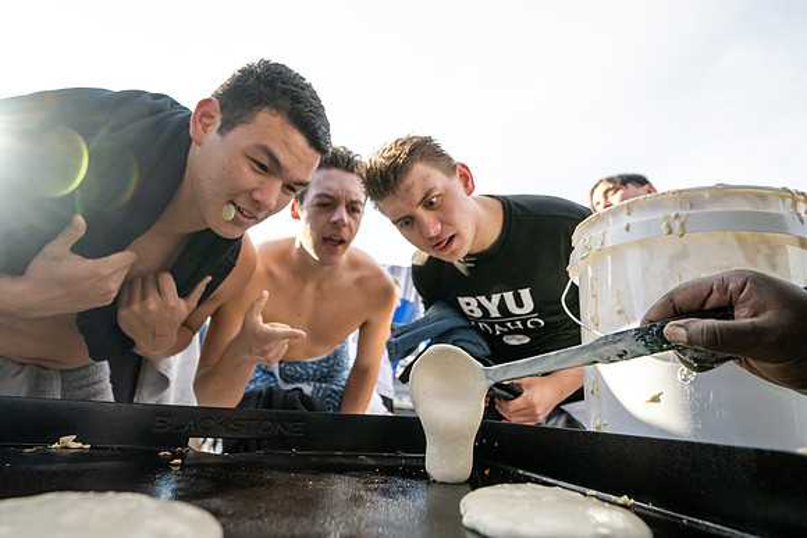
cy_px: 269
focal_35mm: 18
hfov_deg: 88.4
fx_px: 415
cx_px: 404
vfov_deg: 66.0
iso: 250
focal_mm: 18.5
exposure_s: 1/1000
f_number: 4
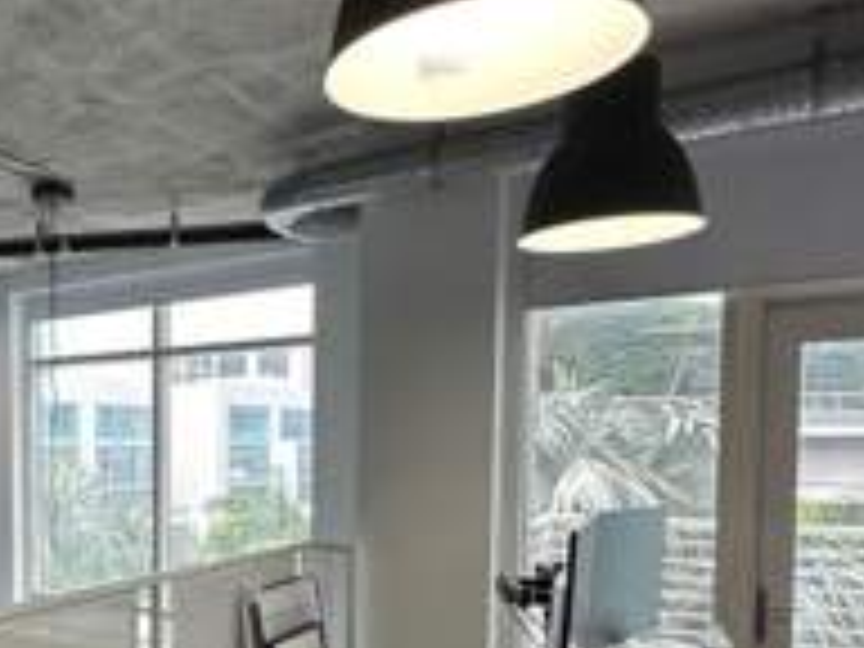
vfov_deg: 39.7
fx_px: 874
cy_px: 482
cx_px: 50
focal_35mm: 35
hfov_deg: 46.2
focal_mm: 2.22
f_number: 2.2
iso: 100
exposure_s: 1/120
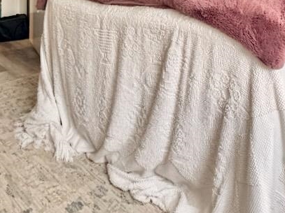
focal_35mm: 44
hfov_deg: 42.1
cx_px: 201
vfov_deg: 26.3
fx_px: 362
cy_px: -84
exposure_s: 1/120
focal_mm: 2.22
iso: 250
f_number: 2.2
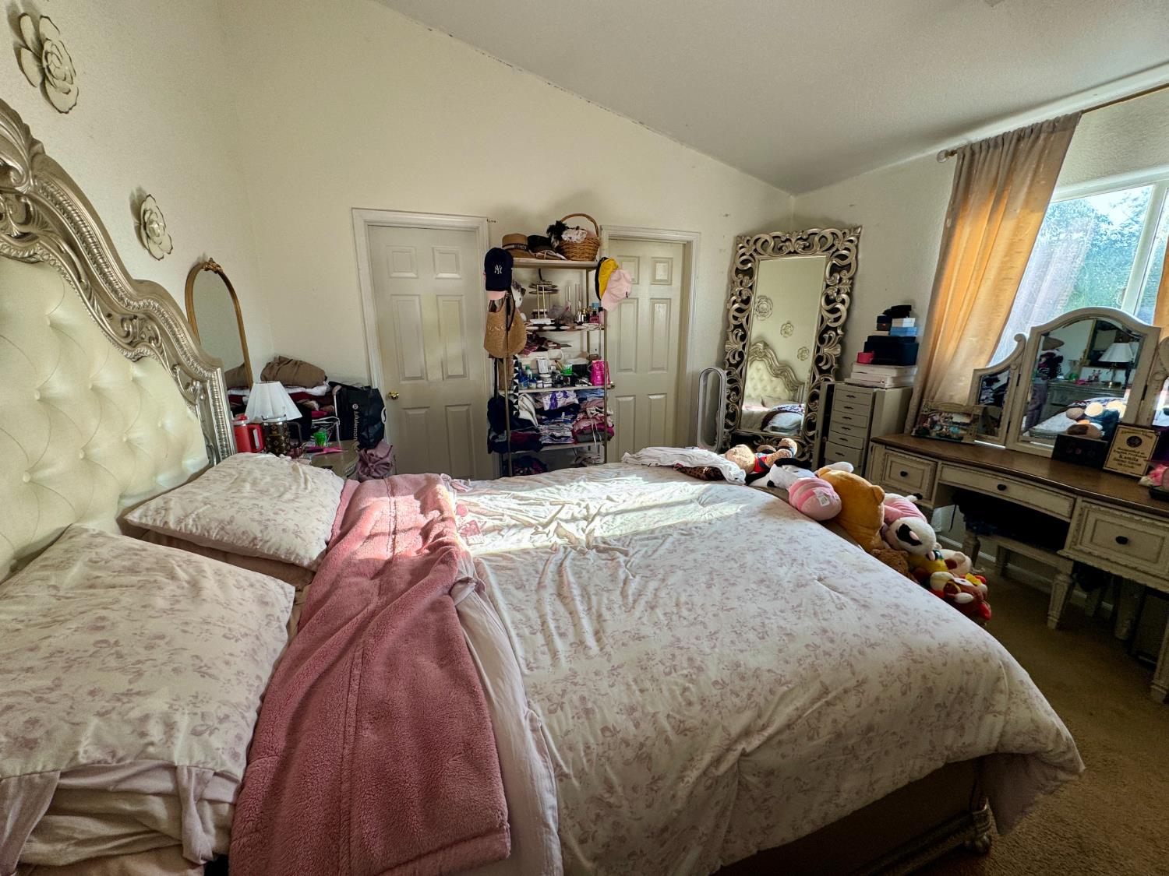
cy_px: 438
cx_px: 584
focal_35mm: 14
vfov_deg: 85.7
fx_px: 473
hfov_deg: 102.1
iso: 64
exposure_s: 1/99
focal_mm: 2.22
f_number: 2.2
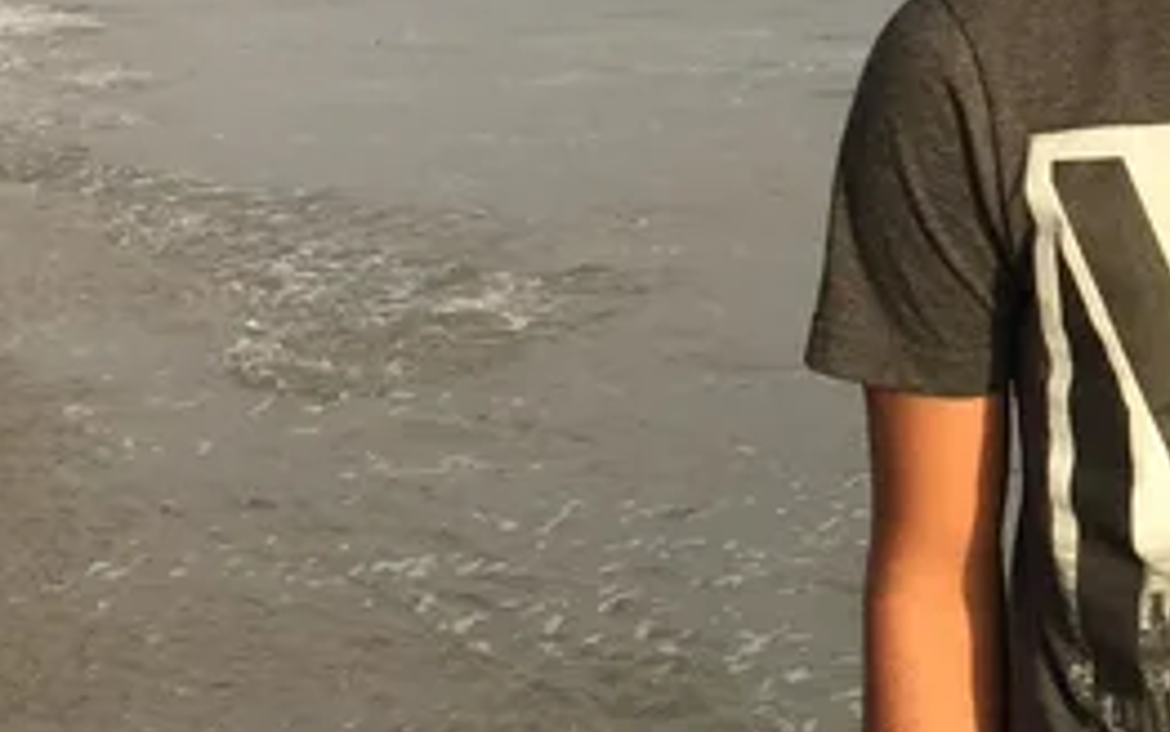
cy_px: -103
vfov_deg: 13.6
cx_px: 1259
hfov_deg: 21.1
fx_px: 2999
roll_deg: +1.8
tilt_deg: -2.9
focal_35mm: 94
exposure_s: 1/791
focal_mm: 4.15
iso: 32
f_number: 2.2
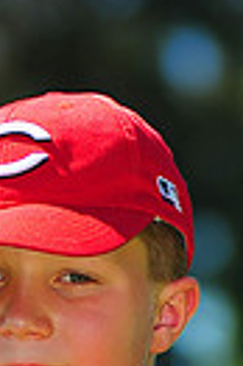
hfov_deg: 1.7
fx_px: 8090
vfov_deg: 2.6
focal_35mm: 797
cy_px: 548
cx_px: -25
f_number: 4.5
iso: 200
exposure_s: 1/800
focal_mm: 180
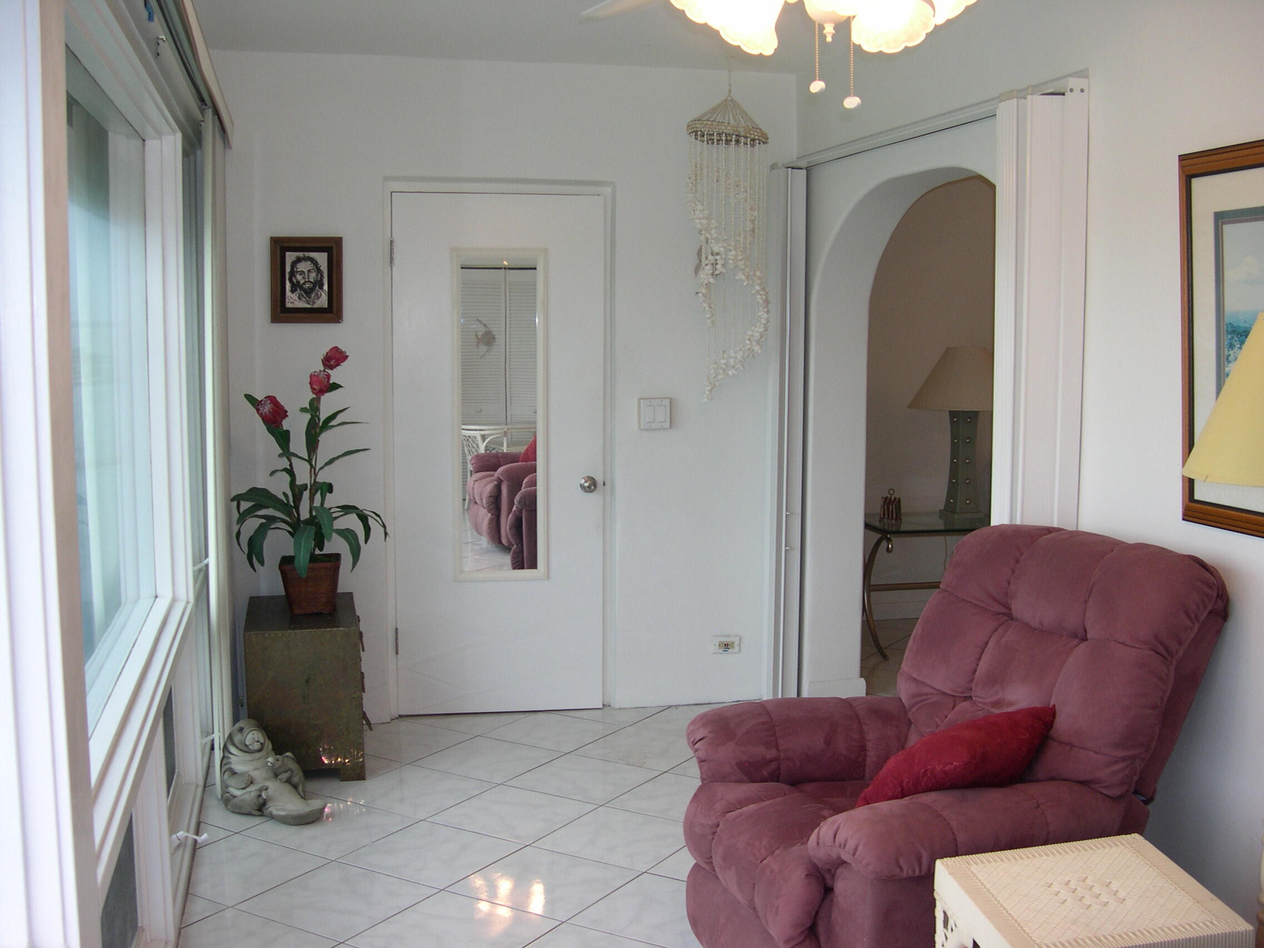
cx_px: 632
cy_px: 474
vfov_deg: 37.7
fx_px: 1388
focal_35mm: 38
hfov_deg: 49.0
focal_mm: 8
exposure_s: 1/61.4
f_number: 2.8
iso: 100
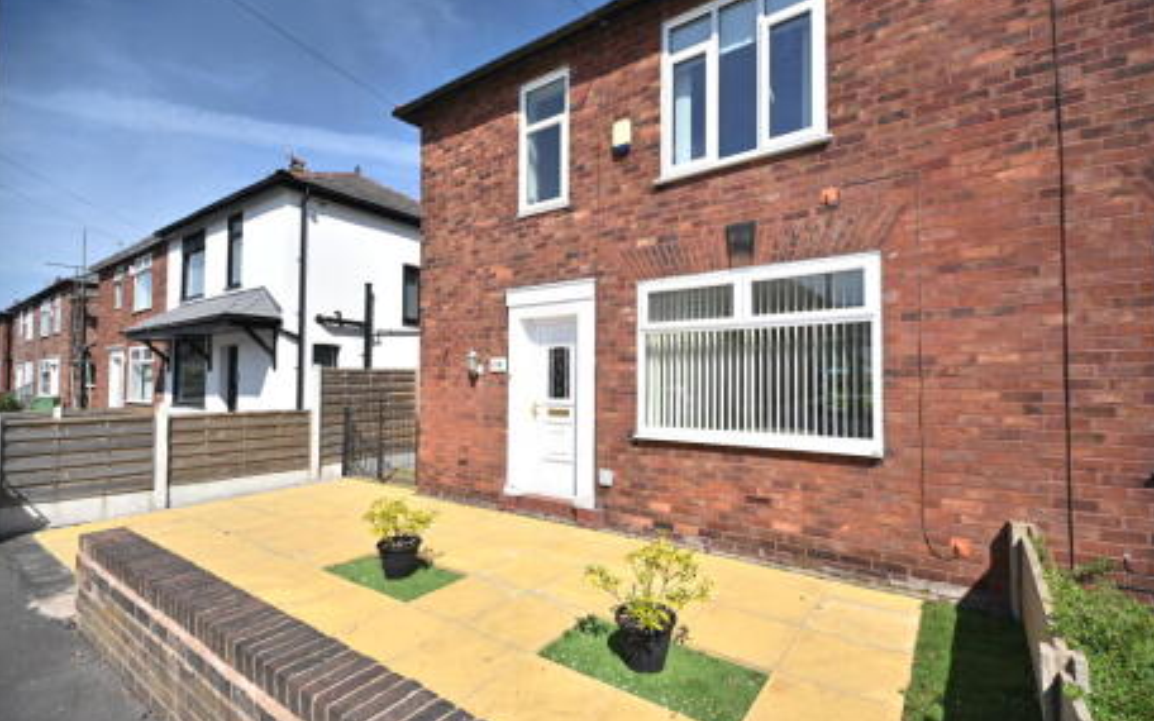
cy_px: 363
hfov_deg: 94.3
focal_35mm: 17
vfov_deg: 68.0
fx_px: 535
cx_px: 592
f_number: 8
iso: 100
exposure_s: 1/500
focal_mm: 16
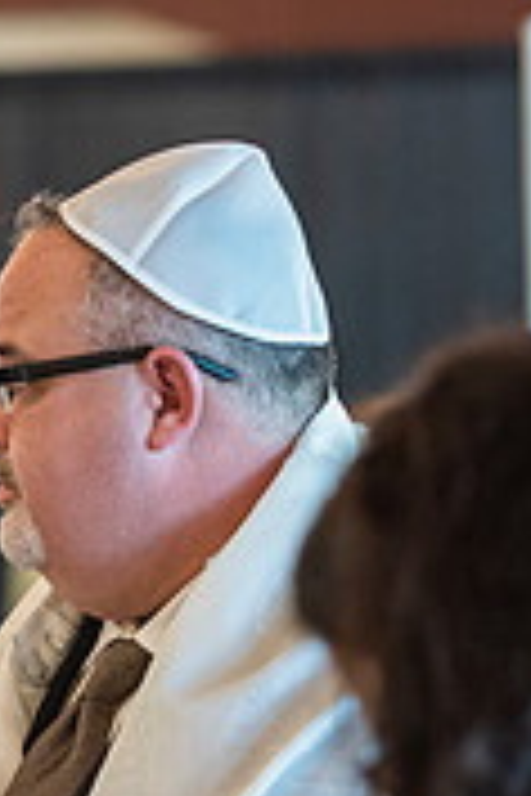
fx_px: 5730
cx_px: 32
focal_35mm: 259
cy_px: 612
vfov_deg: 7.9
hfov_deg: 5.3
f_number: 3.2
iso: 3200
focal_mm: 102
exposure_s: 1/60
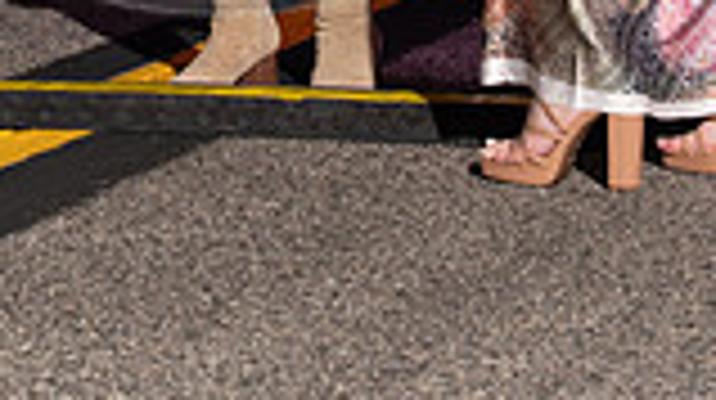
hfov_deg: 8.1
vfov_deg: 4.4
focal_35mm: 268
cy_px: -449
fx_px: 5082
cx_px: 221
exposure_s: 1/200
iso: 1000
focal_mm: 70
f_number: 6.3
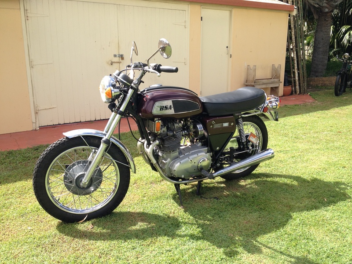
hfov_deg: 52.6
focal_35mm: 35
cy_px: 132
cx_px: 176
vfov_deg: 40.7
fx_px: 356
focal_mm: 4.28
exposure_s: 1/746
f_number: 2.4
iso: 64
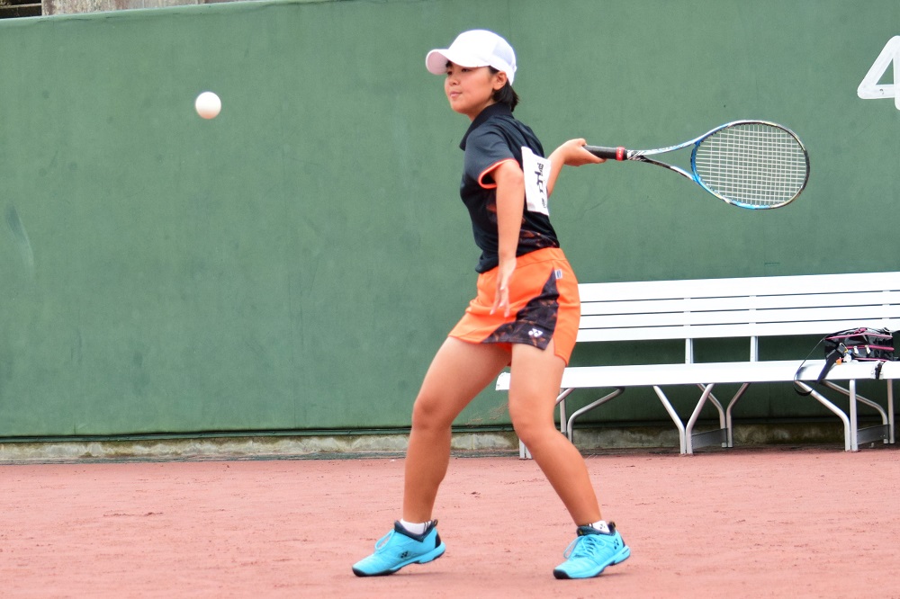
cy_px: 300
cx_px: 450
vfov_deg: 12.7
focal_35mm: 108
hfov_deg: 18.9
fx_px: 2699
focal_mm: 72
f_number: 4.5
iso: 1000
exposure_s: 1/2000
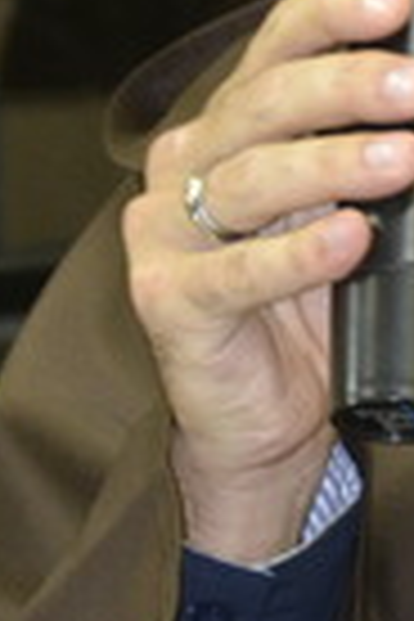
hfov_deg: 2.8
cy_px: 34
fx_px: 8348
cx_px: 639
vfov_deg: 4.3
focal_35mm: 484
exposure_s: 1/60
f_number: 5.6
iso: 2000
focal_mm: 90
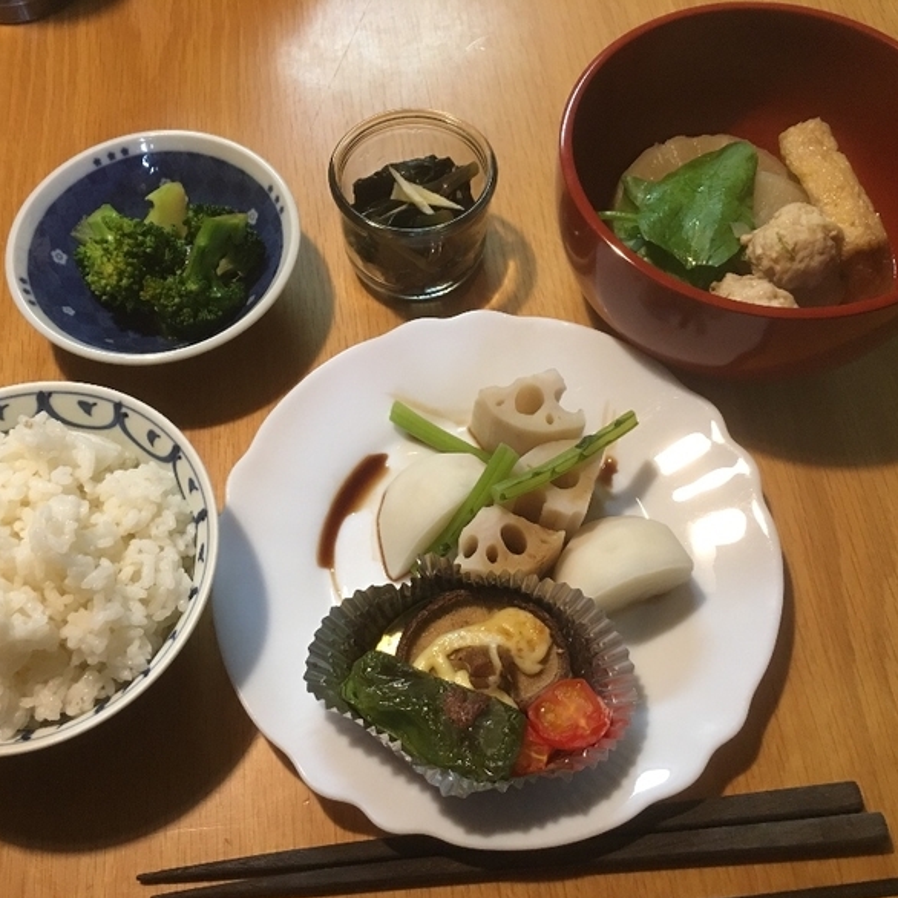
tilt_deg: -61.9
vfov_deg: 47.2
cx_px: 417
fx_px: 1027
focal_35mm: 35
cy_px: 457
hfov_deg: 47.2
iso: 100
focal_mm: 4.15
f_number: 2.2
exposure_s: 1/15
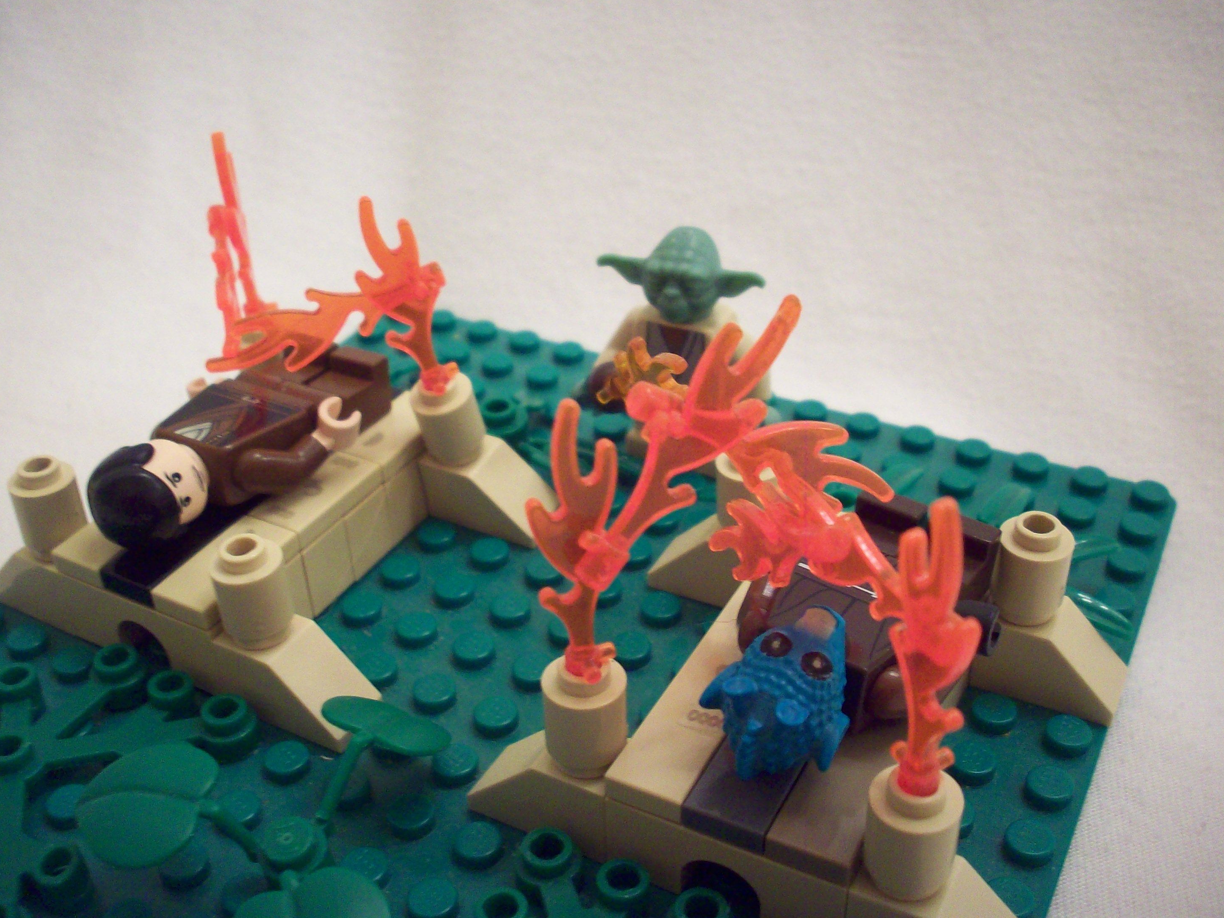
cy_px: 445
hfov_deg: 47.9
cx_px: 620
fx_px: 1379
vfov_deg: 36.8
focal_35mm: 39
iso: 160
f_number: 2.8
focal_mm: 6.2
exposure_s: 1/24.8
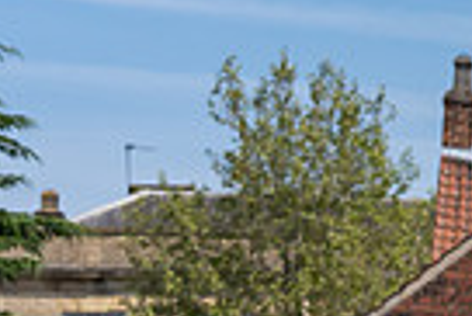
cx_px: 1349
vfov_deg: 5.7
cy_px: 471
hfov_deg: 7.7
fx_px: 3124
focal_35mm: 238
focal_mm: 35
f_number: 3.5
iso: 160
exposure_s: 1/2500
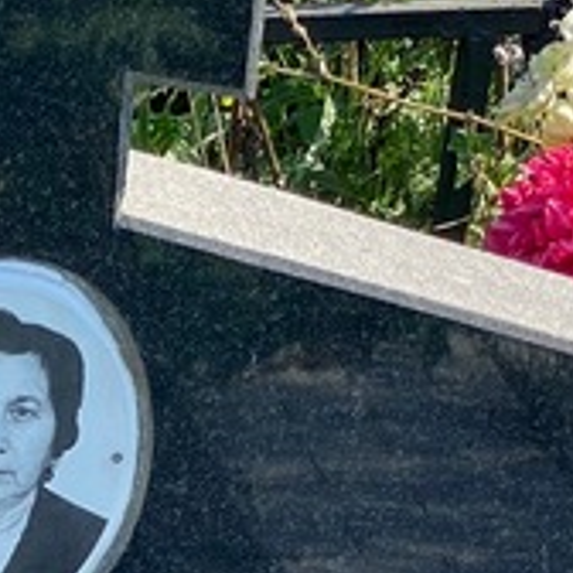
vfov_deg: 7.9
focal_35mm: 219
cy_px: 672
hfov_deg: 7.9
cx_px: -58
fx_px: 4101
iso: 20
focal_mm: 6
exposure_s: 1/480
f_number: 2
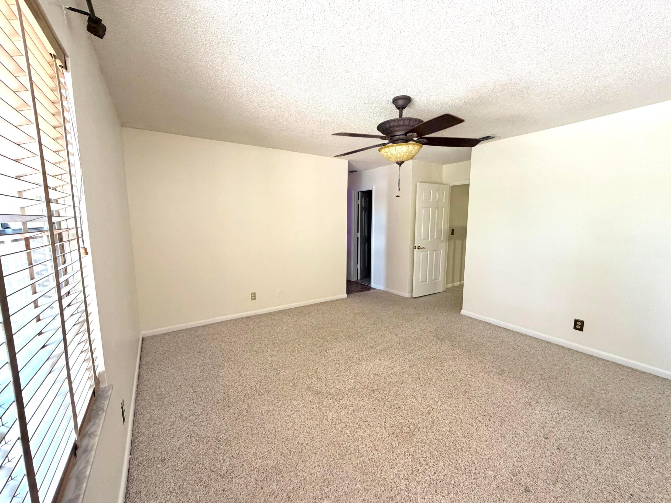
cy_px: 252
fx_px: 271
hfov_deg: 102.1
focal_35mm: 14
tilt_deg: -7.1
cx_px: 336
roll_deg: -0.1
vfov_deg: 85.7
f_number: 2.2
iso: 250
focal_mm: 2.22
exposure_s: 1/121
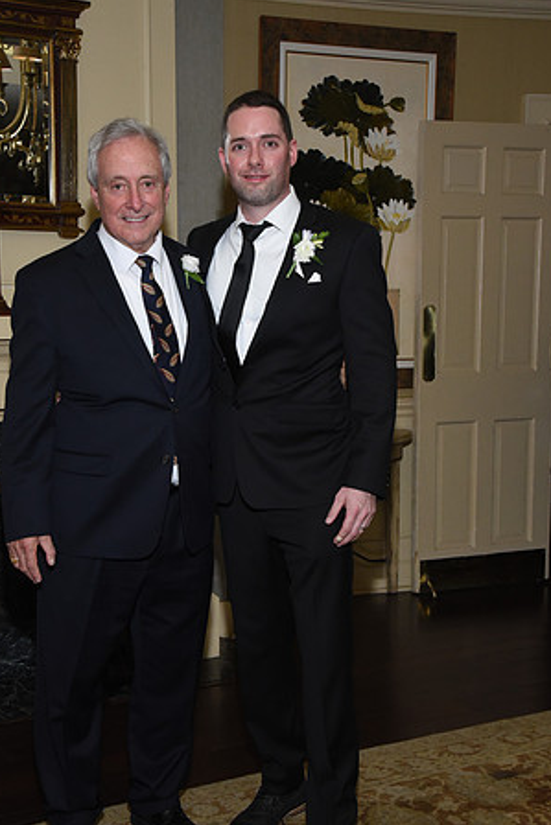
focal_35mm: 57
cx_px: 226
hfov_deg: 23.8
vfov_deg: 35.0
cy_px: 475
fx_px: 1308
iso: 2500
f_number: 13
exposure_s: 1/100
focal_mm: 44
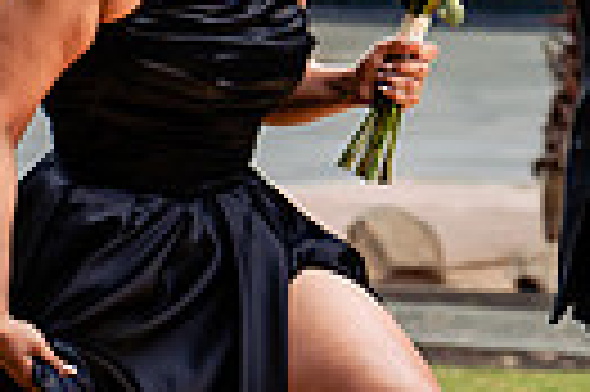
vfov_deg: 4.4
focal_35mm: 311
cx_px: 824
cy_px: -241
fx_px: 5091
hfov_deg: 6.6
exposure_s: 1/160
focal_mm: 70
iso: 320
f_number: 2.8
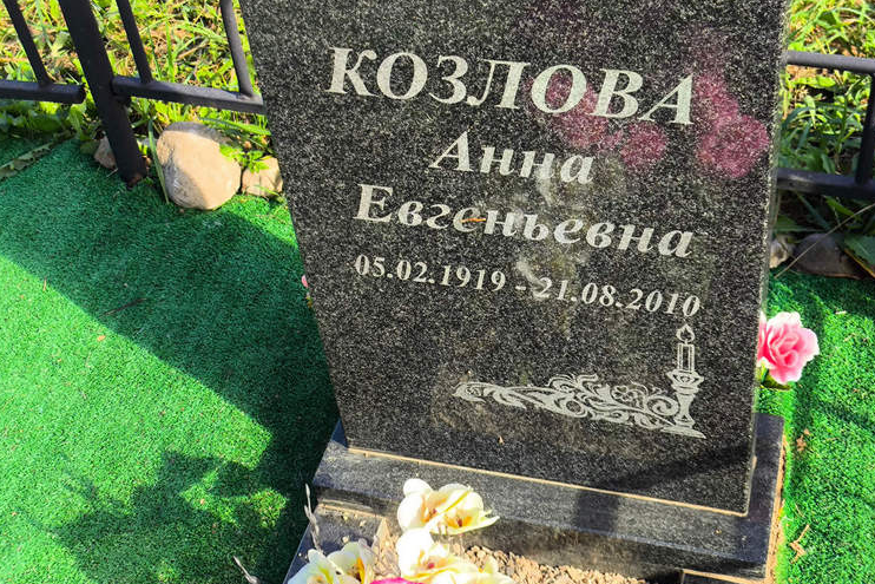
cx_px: 438
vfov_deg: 24.2
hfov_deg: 35.6
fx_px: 1361
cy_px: 286
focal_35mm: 56
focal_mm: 4.71
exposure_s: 1/532
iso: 50
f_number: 1.7
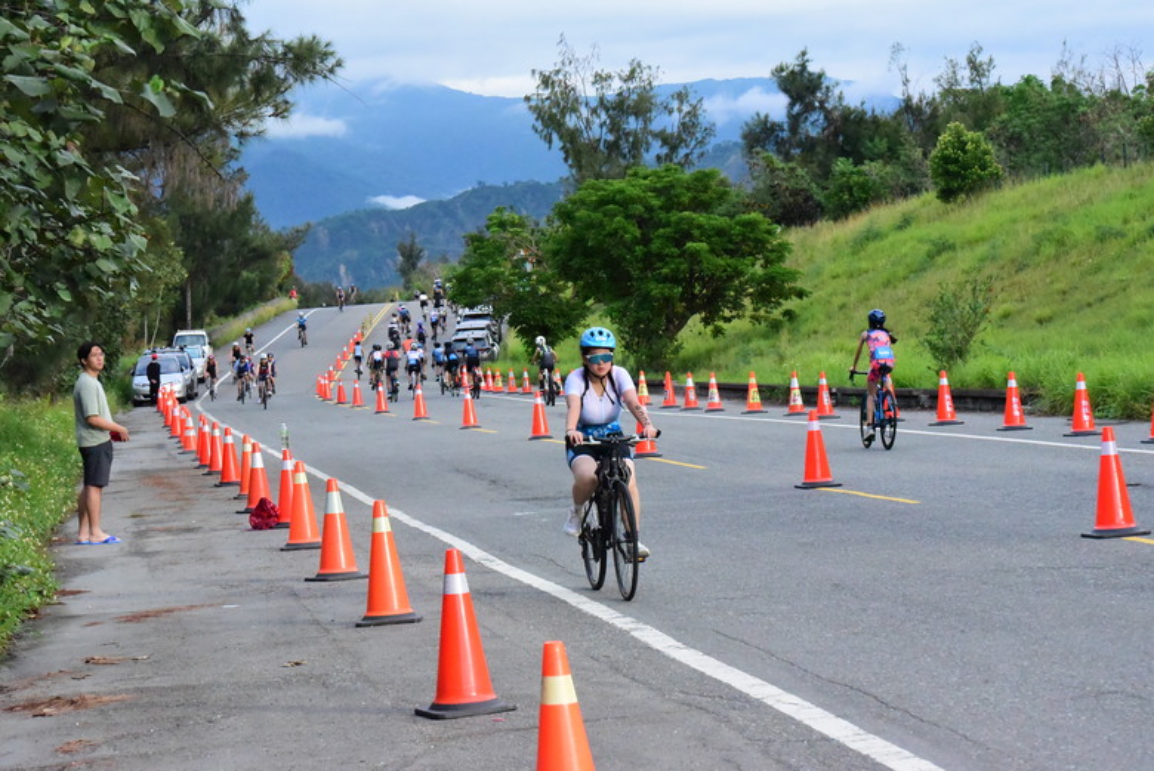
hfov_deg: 18.6
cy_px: 386
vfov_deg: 12.5
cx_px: 577
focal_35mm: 110
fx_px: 3528
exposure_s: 1/2500
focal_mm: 110
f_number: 13
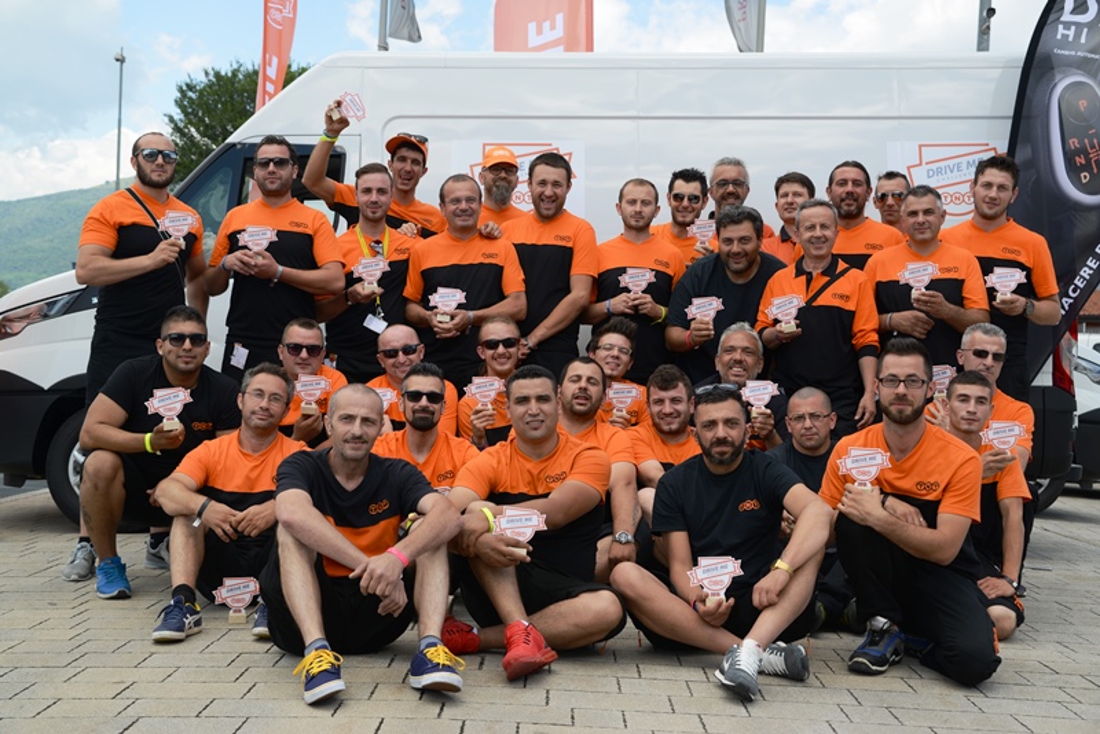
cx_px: 550
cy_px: 367
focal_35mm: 46
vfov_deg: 29.3
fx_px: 1406
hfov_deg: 42.7
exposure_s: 1/200
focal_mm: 46
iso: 100
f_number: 7.1
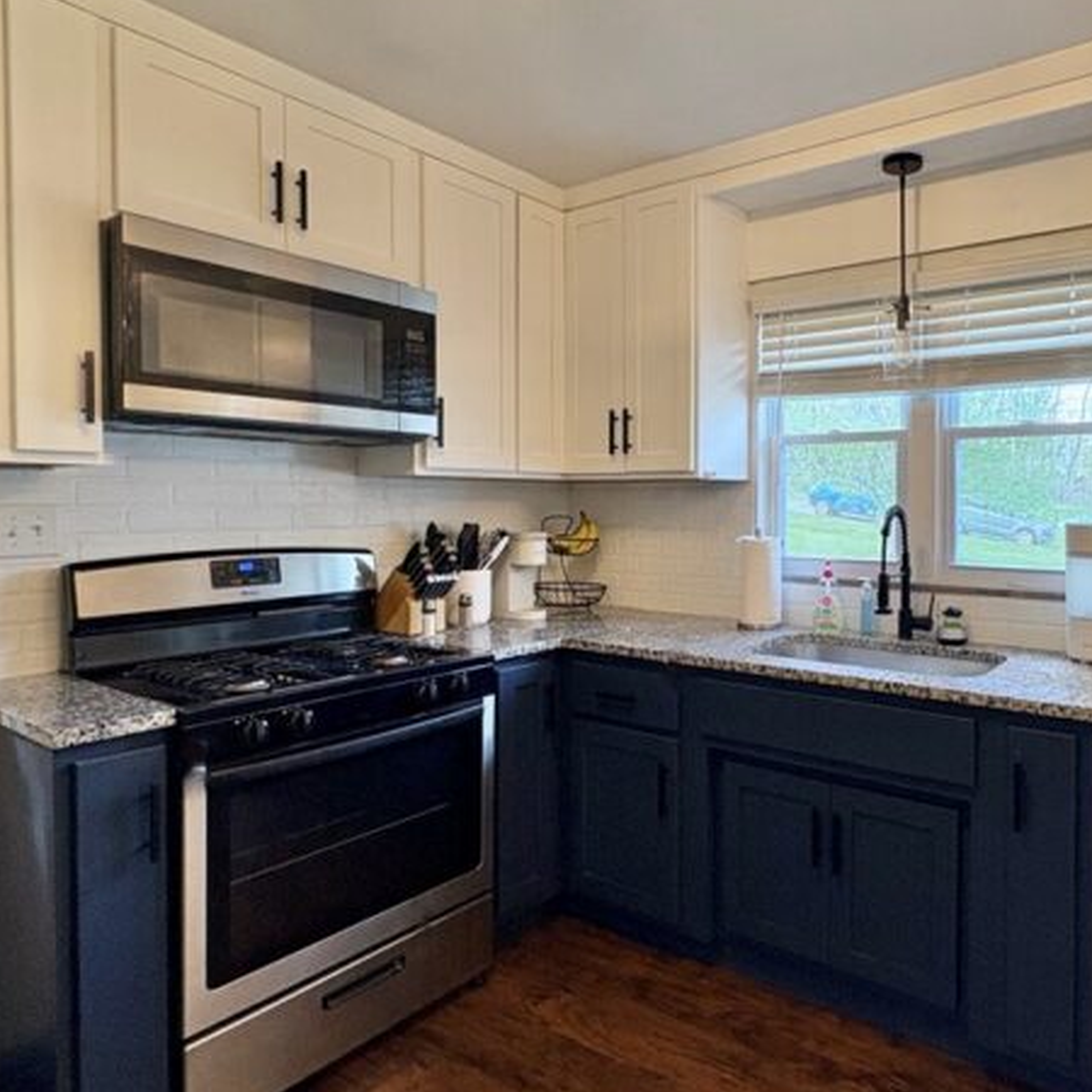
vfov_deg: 69.6
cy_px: 544
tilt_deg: -3.5
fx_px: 785
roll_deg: +0.2
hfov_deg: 67.1
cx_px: 755
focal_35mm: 22
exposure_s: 1/120
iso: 200
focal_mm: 2.22
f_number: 2.2
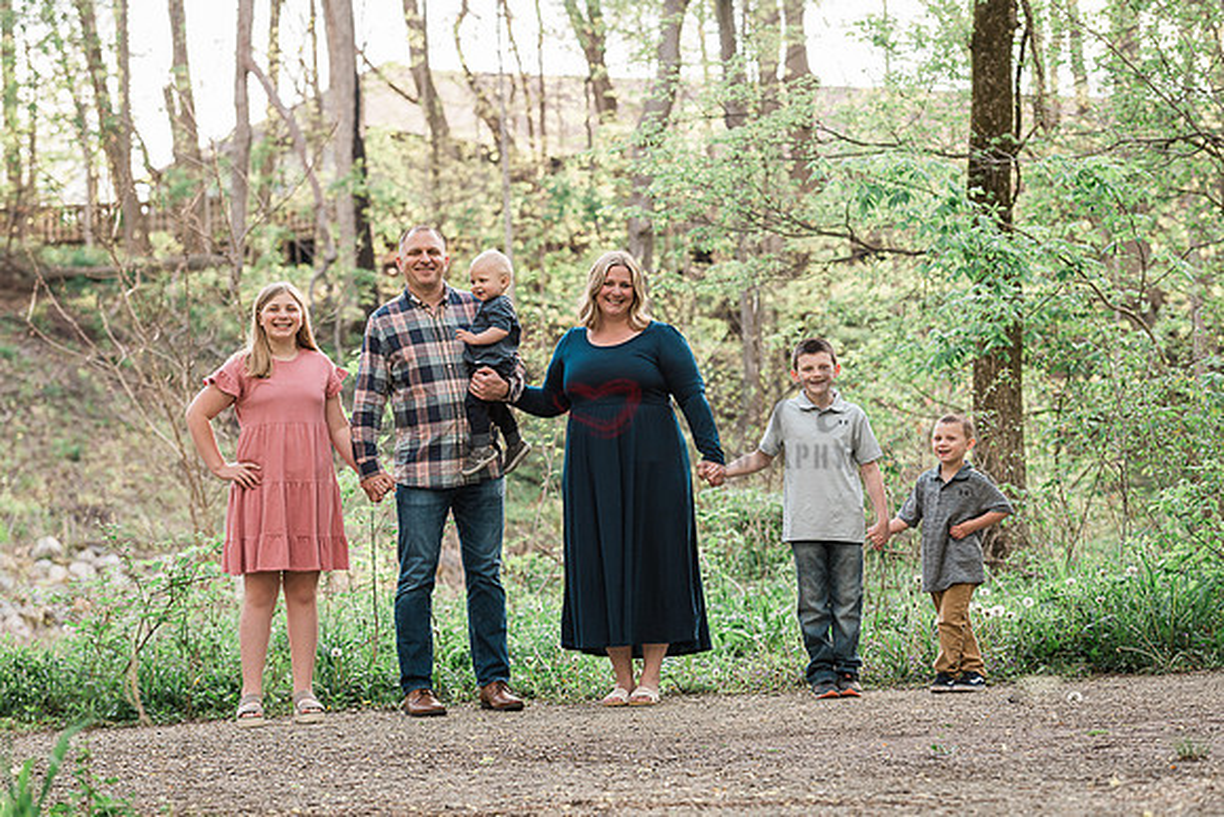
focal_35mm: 100
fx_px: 3401
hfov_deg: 20.4
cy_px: 408
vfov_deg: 13.7
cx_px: 612
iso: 400
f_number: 4.5
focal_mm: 100
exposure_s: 1/200
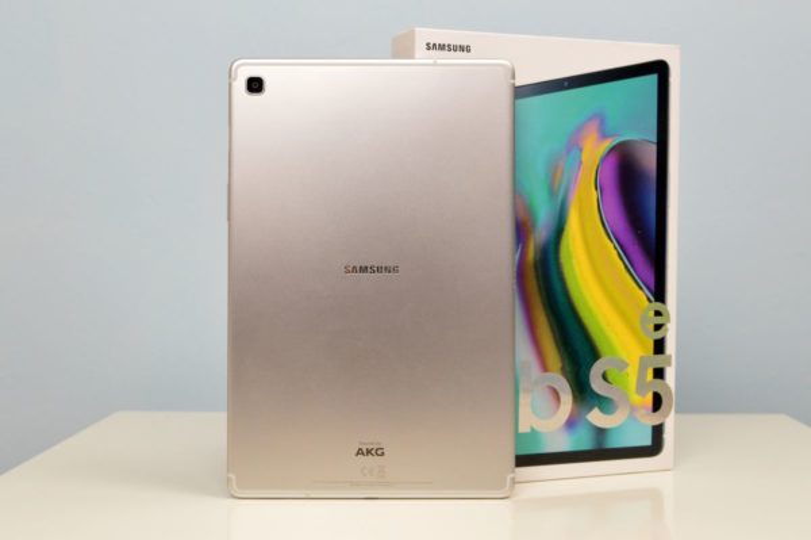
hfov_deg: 36.9
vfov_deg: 25.0
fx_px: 1215
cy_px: 270
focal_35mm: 54
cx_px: 406
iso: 1600
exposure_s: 1/20
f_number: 10
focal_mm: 36
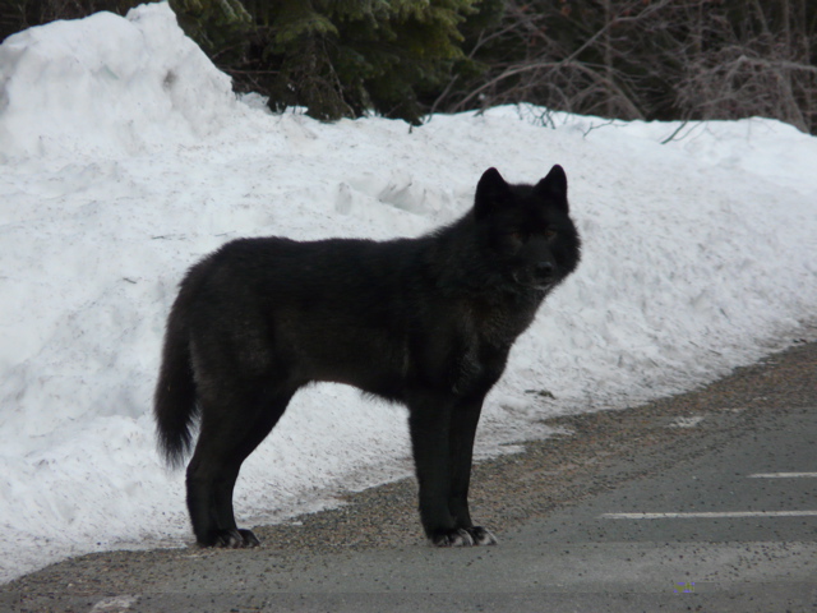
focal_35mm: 504
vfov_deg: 3.0
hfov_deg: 3.9
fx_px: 11895
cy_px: 306
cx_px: 408
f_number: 4.2
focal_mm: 82.8
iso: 200
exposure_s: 1/125
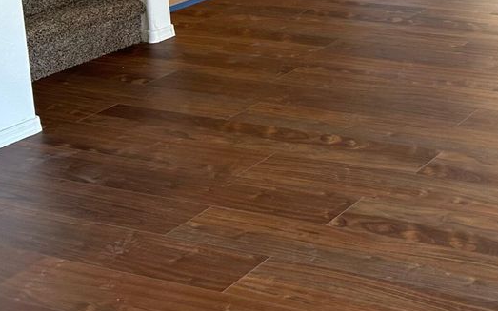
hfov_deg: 24.9
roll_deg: +1.0
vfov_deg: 17.0
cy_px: -94
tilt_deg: -9.9
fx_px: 977
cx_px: 644
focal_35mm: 72
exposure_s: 1/120
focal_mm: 5.7
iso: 100
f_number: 1.5
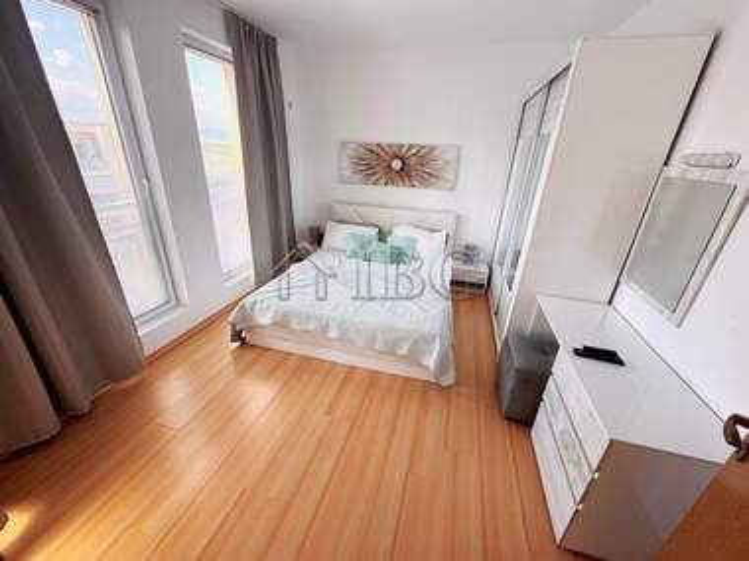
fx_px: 303
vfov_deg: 85.7
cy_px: 280
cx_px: 374
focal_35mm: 14
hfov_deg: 102.1
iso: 80
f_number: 2.2
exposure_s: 1/99
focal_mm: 2.22
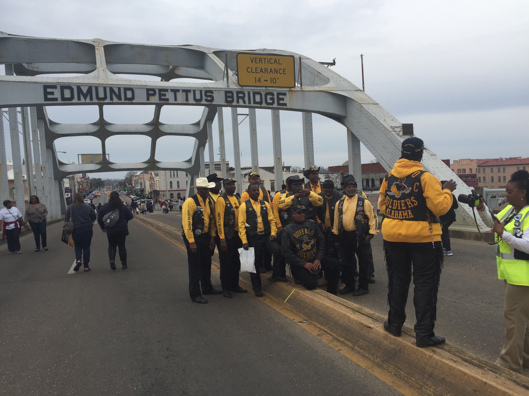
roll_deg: +2.4
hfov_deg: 61.7
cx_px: 264
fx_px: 443
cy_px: 198
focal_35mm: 29
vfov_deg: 48.2
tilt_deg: -3.9
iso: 32
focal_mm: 4.15
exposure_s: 1/879
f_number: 2.2
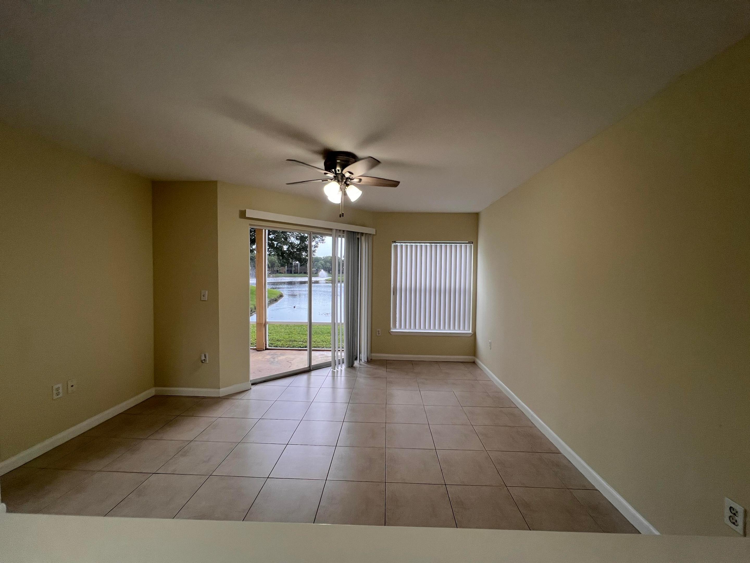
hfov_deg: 106.2
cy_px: 282
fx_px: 282
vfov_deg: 89.9
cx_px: 375
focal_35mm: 13
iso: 64
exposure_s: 1/120
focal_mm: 1.57
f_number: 1.8
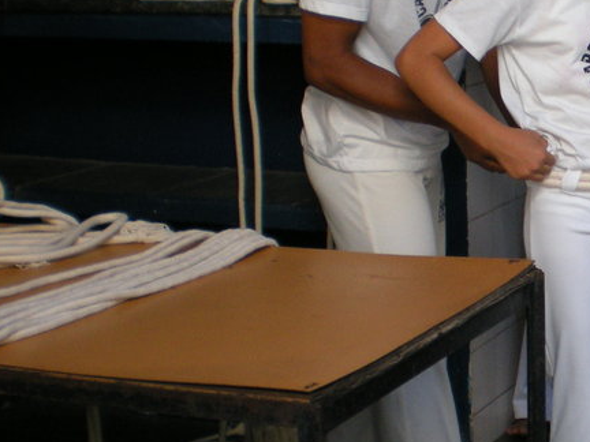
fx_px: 1534
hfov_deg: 20.8
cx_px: 641
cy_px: 210
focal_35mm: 90
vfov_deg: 16.4
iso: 114
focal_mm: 6.3
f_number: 3.1
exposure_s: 1/57.4
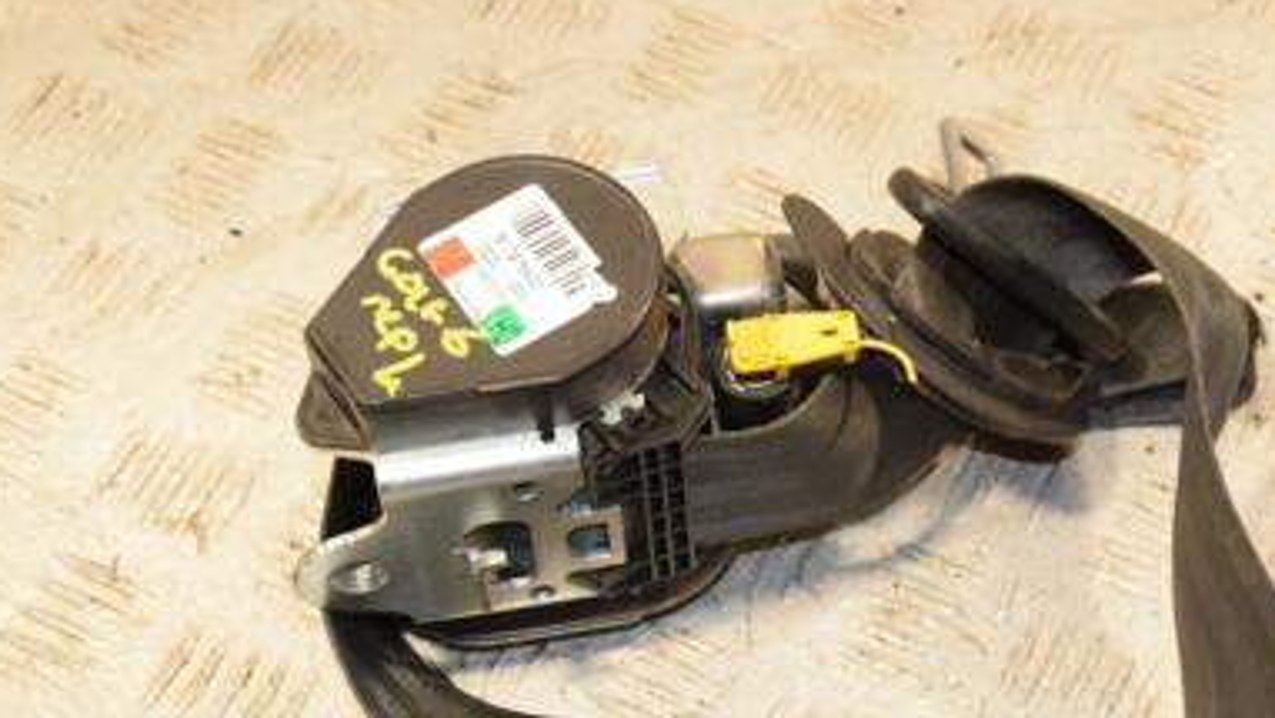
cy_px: 531
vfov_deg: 14.3
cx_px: 824
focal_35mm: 84
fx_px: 2840
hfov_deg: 25.2
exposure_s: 1/200
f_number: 6.3
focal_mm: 34
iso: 800
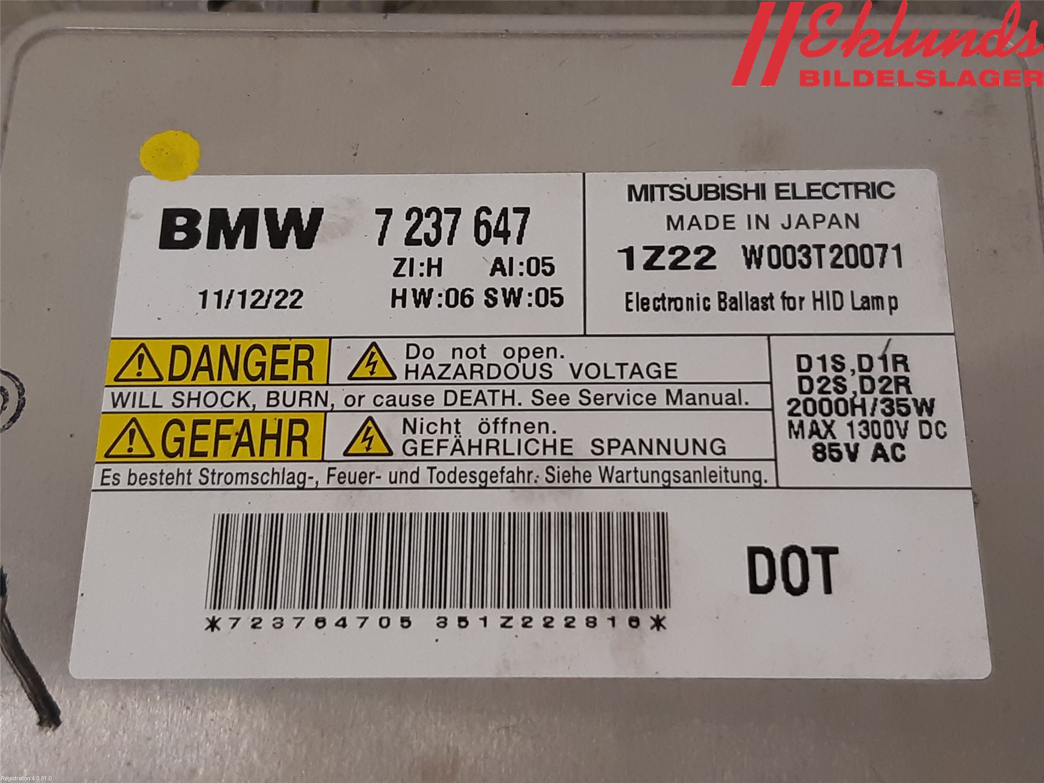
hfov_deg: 67.3
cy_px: 392
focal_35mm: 26
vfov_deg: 53.1
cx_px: 522
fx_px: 784
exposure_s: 1/50
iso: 125
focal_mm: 3.93
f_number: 1.7
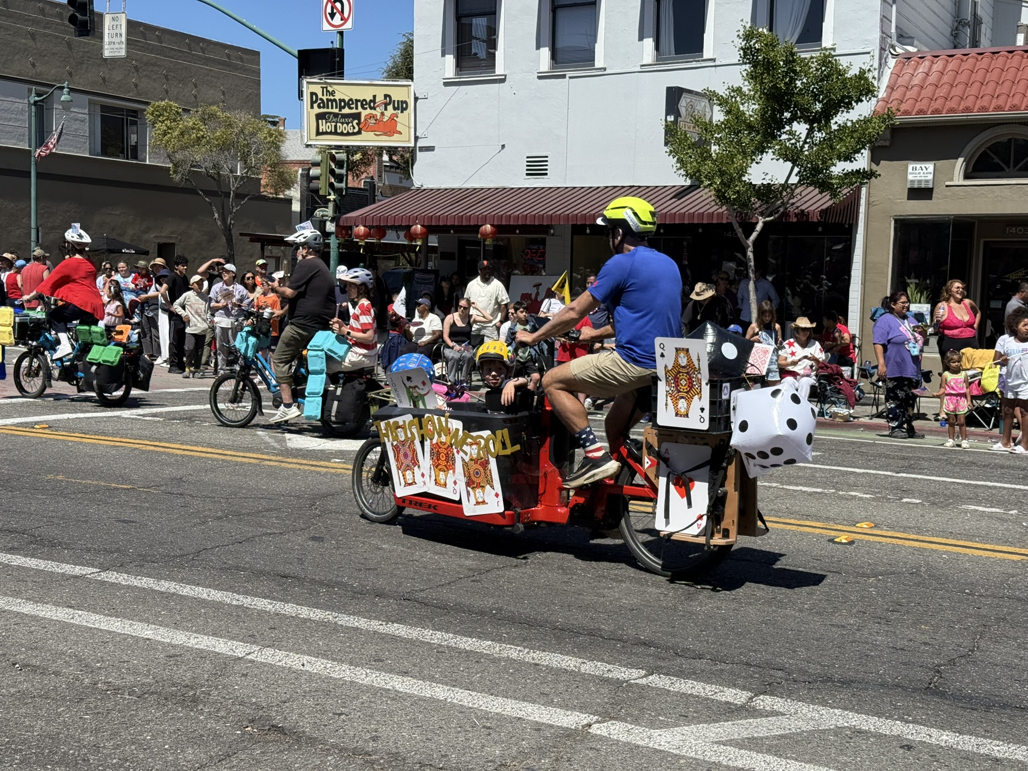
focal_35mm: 48
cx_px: 514
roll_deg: -3.5
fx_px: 1425
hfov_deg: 39.7
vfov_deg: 30.3
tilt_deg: -3.6
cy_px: 386
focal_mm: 6.76
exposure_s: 1/4329
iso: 64
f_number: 1.78
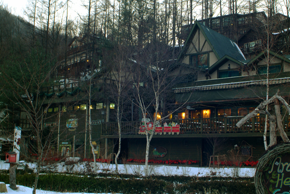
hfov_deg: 43.3
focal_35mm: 45
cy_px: 106
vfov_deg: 29.9
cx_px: 178
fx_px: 363
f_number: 9.5
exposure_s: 1/1.5
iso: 100
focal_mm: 24
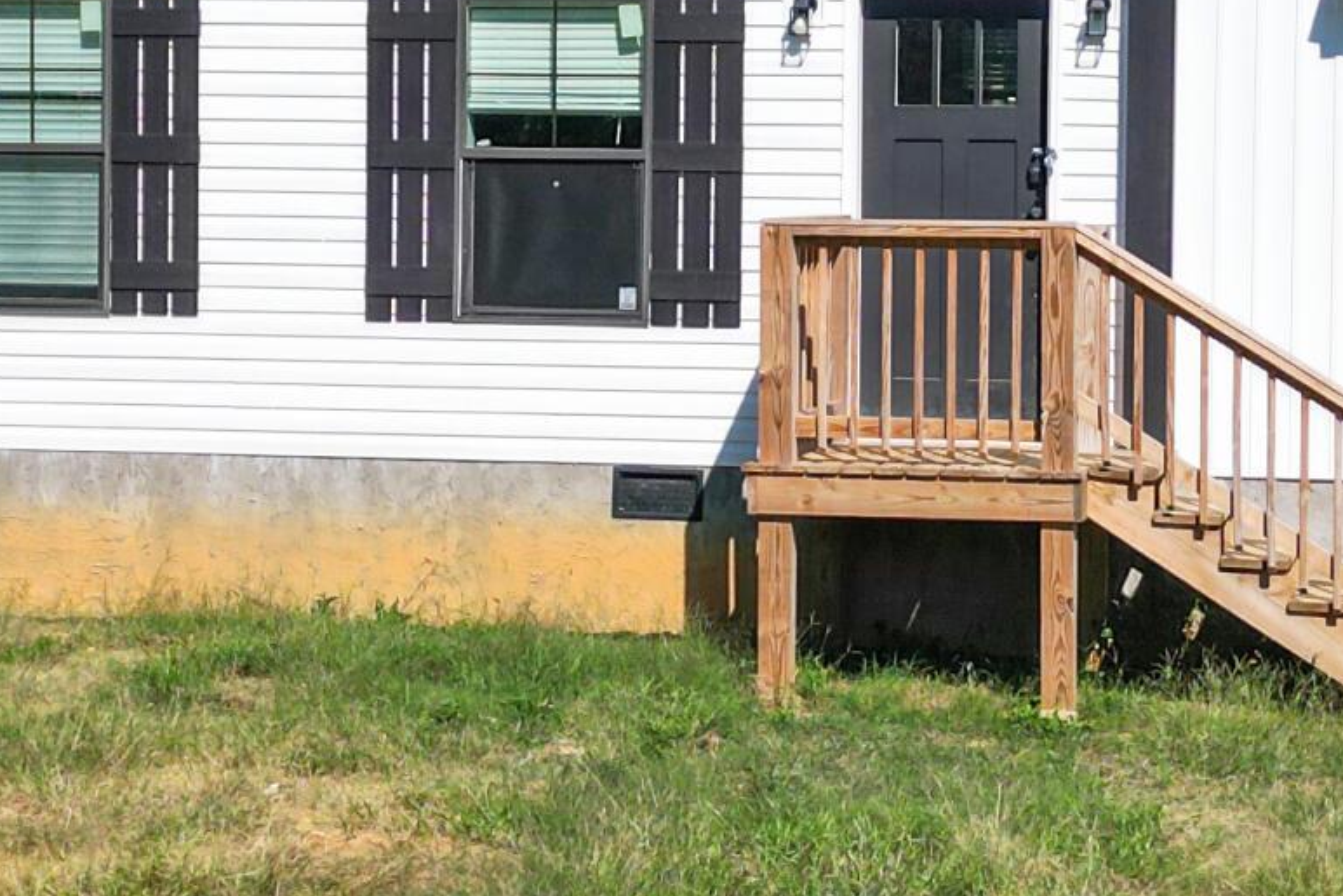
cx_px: 816
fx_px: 3619
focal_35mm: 97
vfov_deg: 14.1
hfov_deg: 21.0
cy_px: 238
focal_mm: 6.72
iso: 200
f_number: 1.7
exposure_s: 1/5000
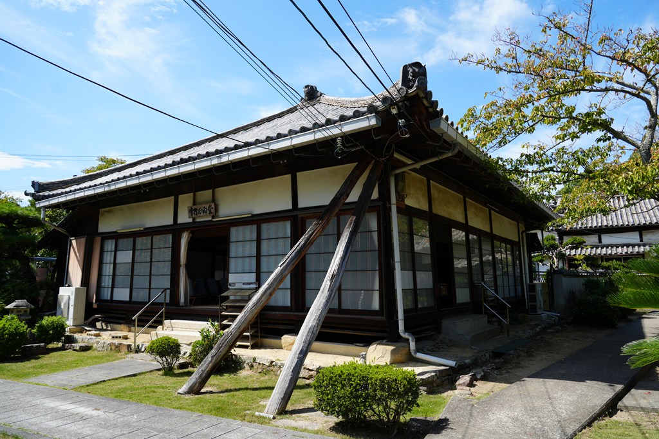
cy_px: 220
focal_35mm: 24
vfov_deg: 53.1
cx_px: 330
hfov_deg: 73.8
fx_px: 439
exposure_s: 1/400
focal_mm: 24
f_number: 4.5
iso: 100
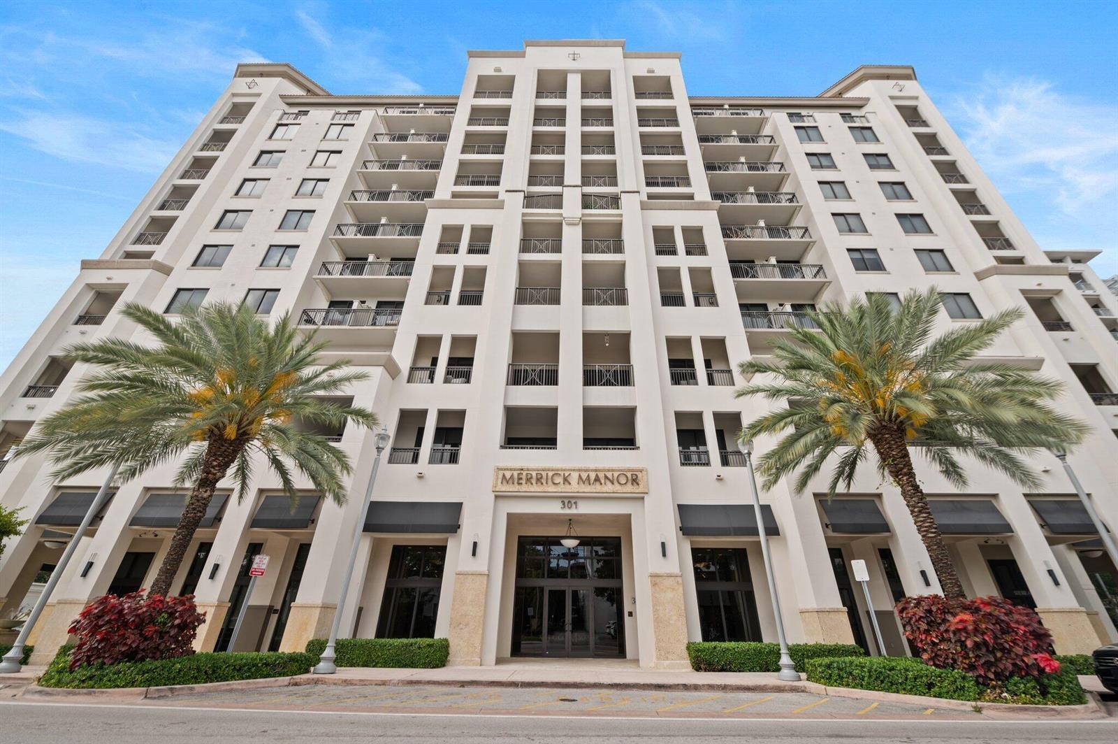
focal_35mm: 14
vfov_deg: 81.1
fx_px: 434
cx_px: 559
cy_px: 372
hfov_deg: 104.3
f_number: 8
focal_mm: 14
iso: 200
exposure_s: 1/100
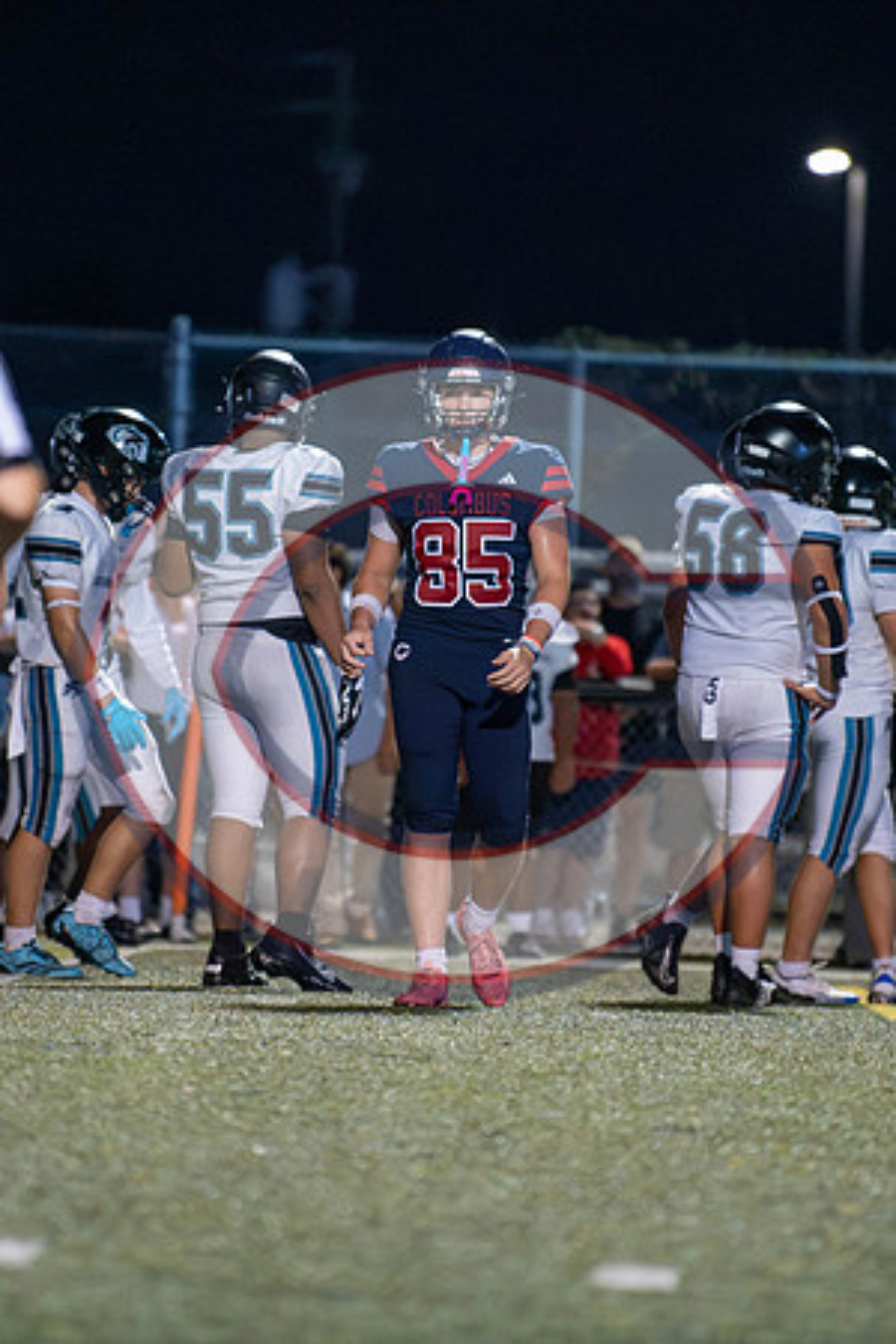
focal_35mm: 357
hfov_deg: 3.9
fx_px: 13310
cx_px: 410
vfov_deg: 5.8
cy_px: 545
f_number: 2.8
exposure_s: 1/1000
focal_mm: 200
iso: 12800
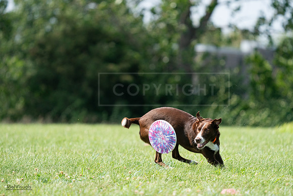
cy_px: 98
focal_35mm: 368
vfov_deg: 3.7
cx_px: 146
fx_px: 2996
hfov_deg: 5.6
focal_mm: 368
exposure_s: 1/4000
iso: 2000
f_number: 6.3
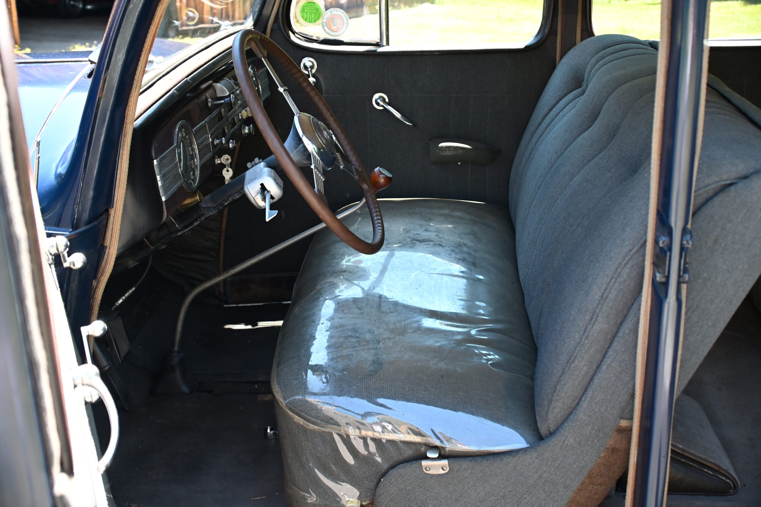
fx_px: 951
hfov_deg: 43.6
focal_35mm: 45
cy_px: 254
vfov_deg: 29.9
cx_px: 380
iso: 800
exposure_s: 1/125
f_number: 3.8
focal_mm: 30
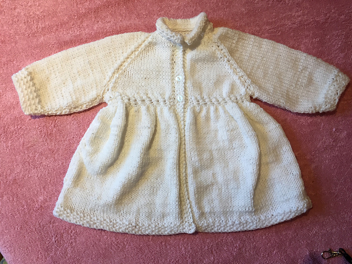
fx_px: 295
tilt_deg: -80.9
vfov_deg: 48.2
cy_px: 132
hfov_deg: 61.7
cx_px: 176
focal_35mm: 29
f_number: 2.2
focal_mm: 4.15
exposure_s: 1/33
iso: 40
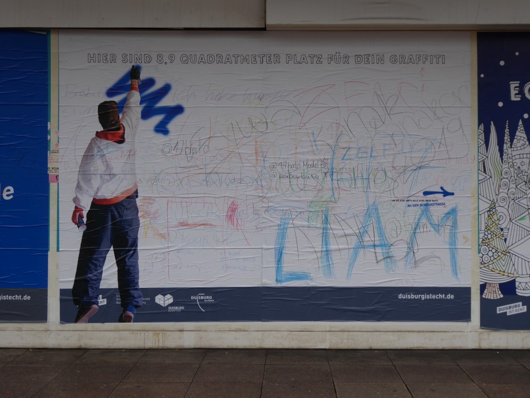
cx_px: 265
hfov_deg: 42.1
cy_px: 197
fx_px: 689
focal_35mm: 45
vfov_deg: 32.2
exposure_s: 1/60
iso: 100
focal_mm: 7.8
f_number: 3.9
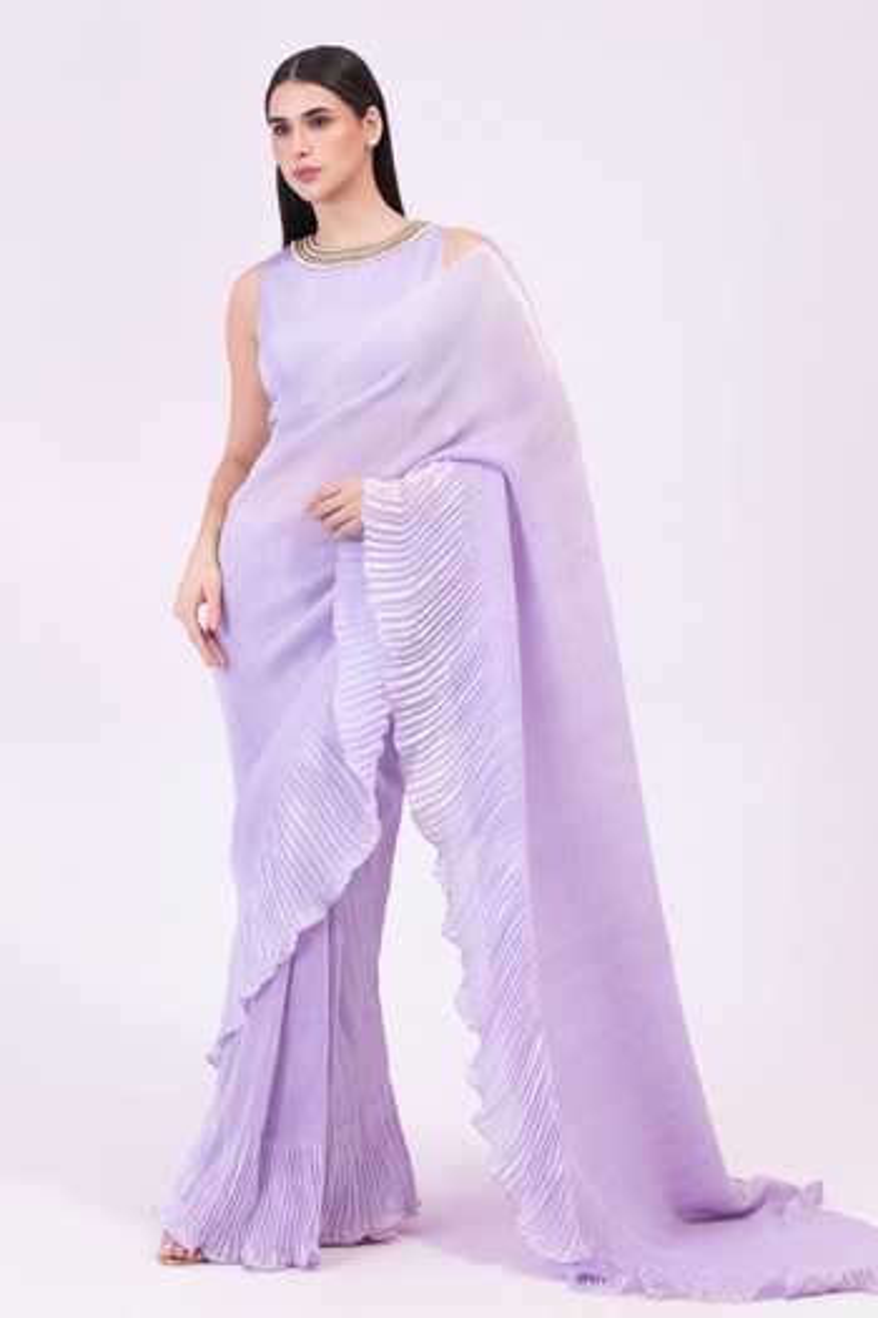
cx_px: 439
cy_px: 659
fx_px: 2561
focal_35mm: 70
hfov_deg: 19.5
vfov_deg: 28.8
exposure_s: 1/125
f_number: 9
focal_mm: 70
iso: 250
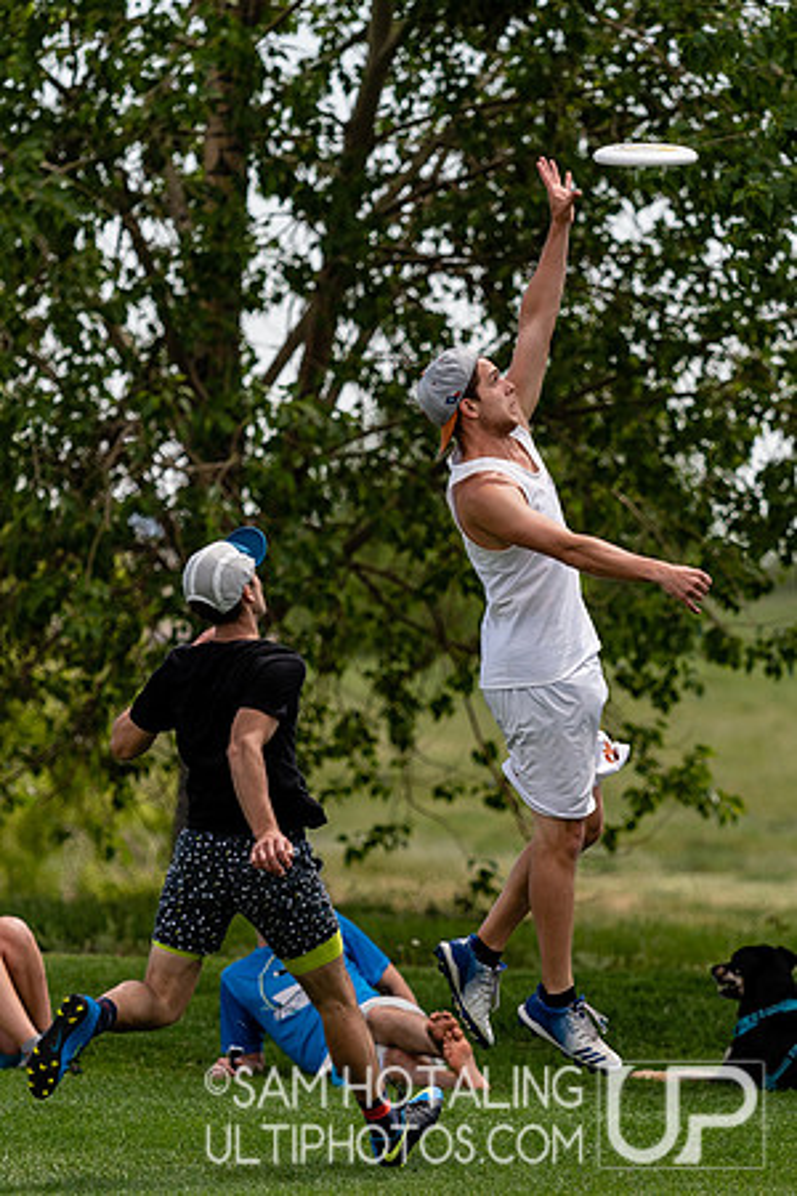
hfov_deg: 3.7
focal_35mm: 376
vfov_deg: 5.5
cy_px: 605
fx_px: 12496
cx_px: 634
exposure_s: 1/2500
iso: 100
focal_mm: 145
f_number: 2.8
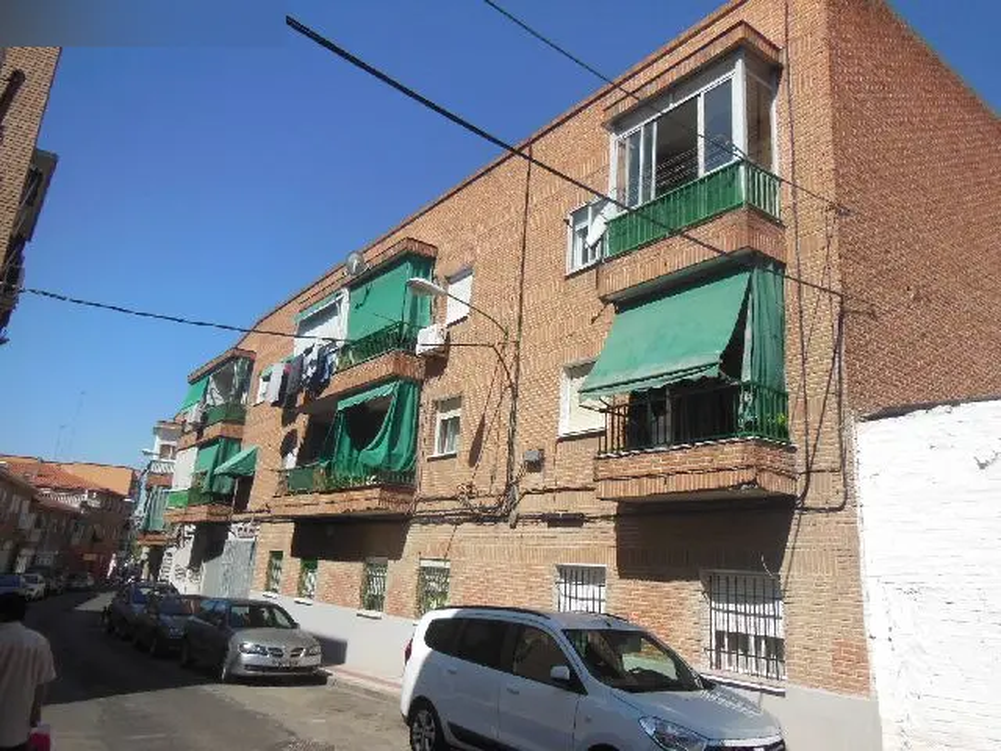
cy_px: 376
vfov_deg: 54.9
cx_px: 500
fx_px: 723
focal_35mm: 25
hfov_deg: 69.4
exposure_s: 1/1250
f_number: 3.5
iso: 125
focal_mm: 4.5
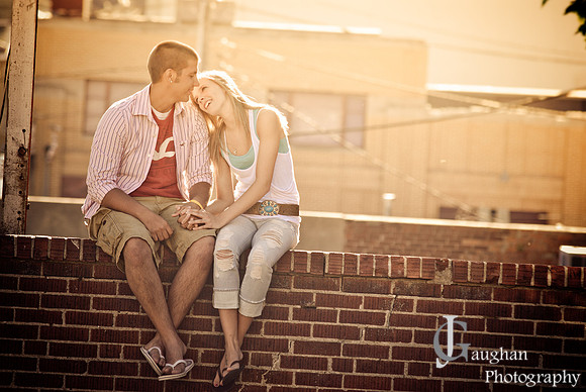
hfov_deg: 9.5
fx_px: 3544
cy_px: 196
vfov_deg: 6.3
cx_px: 293
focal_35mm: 218
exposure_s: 1/180
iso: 200
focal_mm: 145
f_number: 4
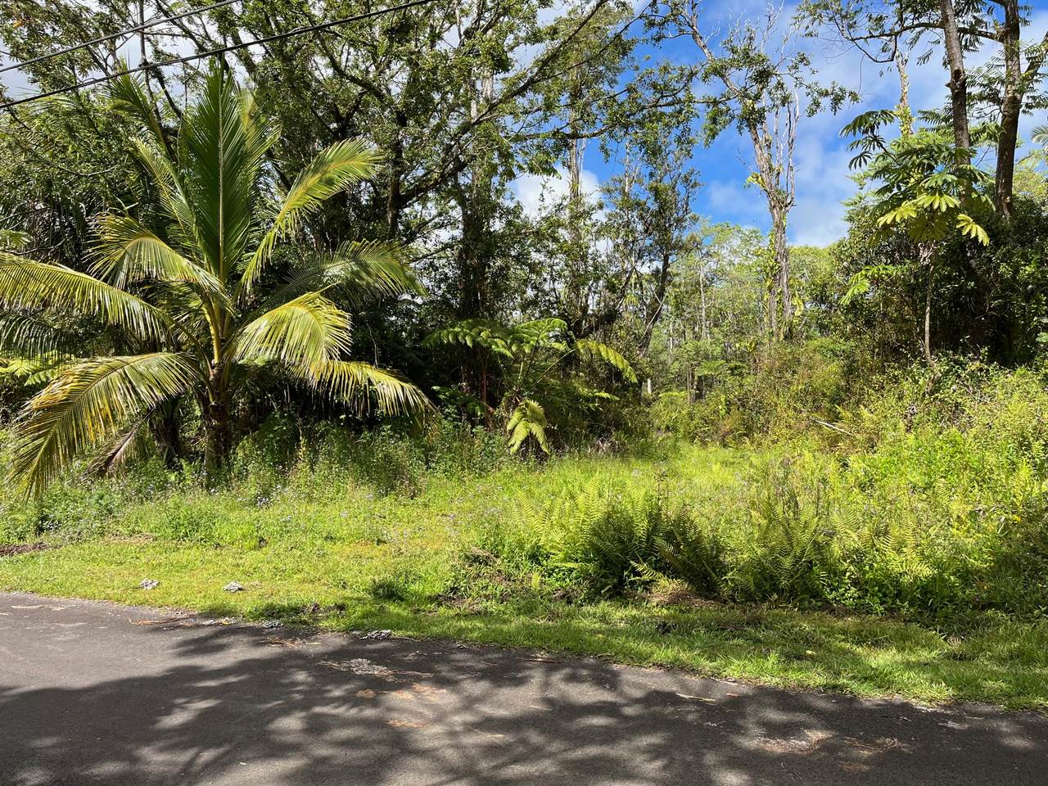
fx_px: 787
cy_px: 393
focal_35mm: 26
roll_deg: +1.4
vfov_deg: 53.1
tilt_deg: +0.5
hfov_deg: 67.3
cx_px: 524
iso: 50
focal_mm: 5.1
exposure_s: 1/1748
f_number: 1.6
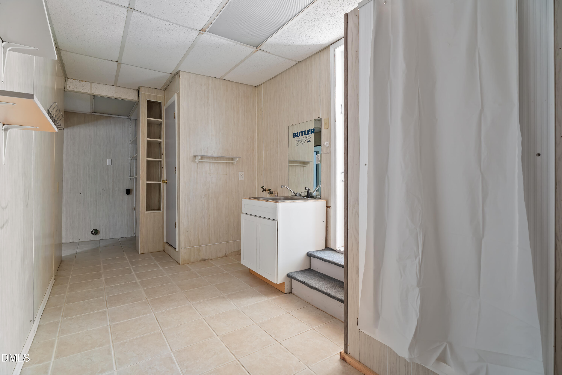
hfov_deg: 91.9
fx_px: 272
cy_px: 188
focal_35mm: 17
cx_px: 281
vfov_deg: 69.2
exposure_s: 1/3
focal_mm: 17.4
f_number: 8
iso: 400
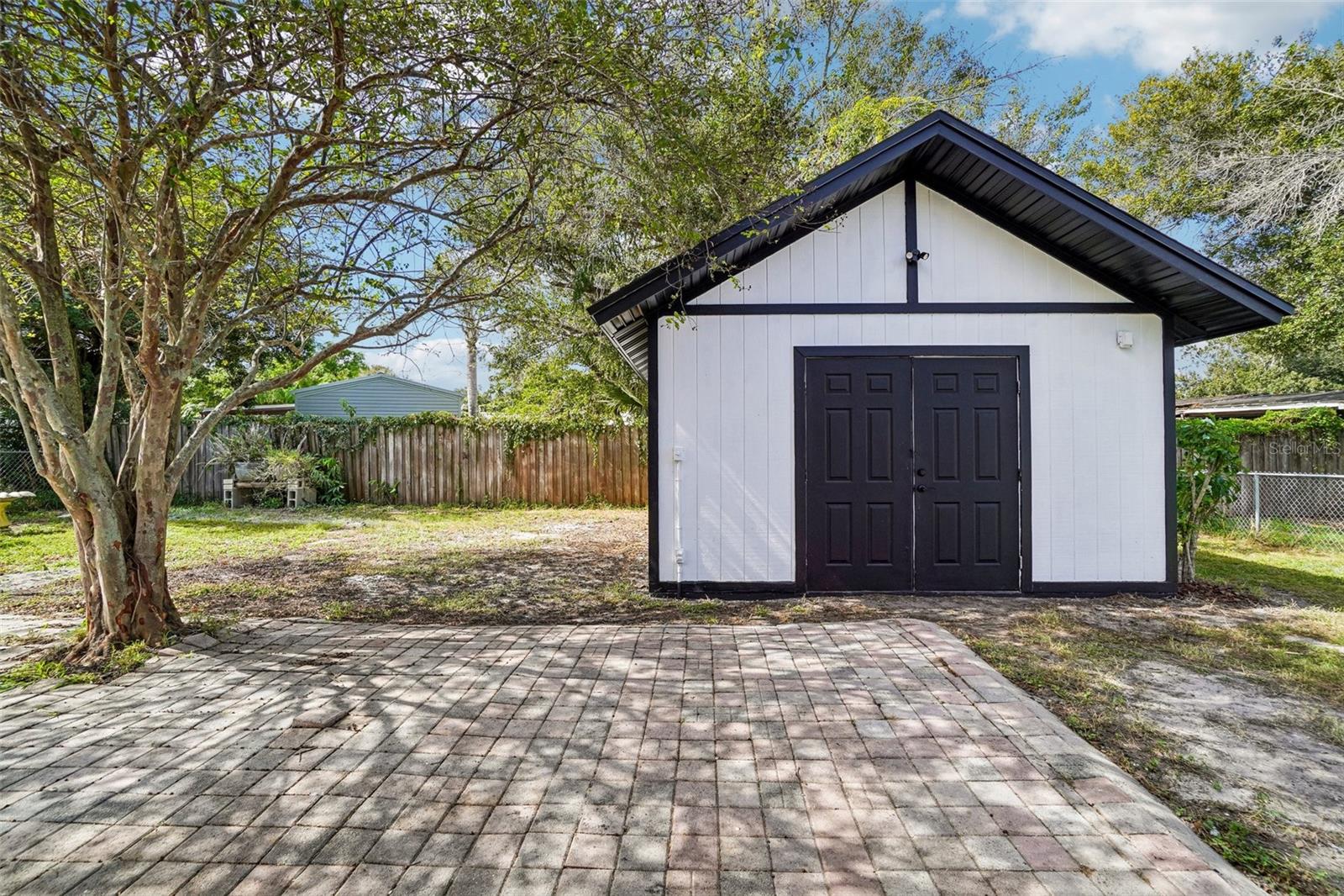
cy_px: 448
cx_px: 672
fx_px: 560
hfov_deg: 100.4
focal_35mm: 15
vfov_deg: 77.3
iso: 100
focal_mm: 10
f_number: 8
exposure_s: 1/125
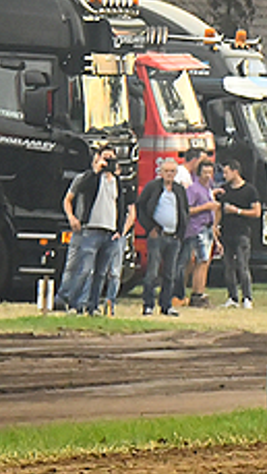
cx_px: 766
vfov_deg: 2.5
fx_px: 10672
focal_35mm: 849
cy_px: 196
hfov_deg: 1.4
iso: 1250
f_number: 5.6
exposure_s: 1/2000
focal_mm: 155
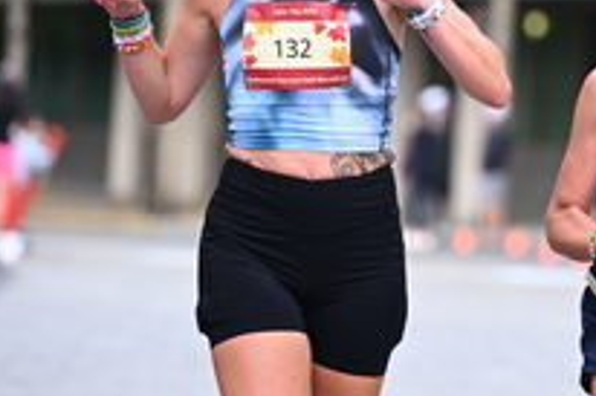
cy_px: -9
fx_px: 5972
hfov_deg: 5.7
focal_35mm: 361
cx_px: 514
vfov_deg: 3.8
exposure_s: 1/1600
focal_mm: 135
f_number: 2.8
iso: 1000
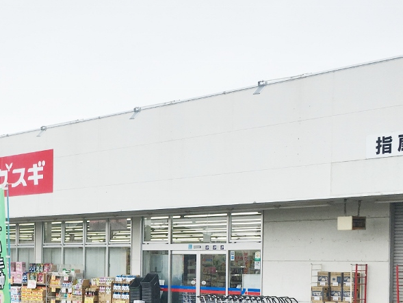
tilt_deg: -2.8
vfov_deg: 22.7
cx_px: 79
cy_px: 278
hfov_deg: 30.0
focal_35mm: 63
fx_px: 734
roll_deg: -0.1
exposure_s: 1/693
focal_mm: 4.15
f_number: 2.2
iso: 25
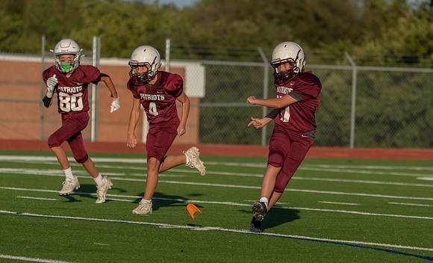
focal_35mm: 359
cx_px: 246
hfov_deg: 5.9
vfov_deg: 3.6
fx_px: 4204
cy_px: 165
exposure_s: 1/1250
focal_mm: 288
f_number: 5.6
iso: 160
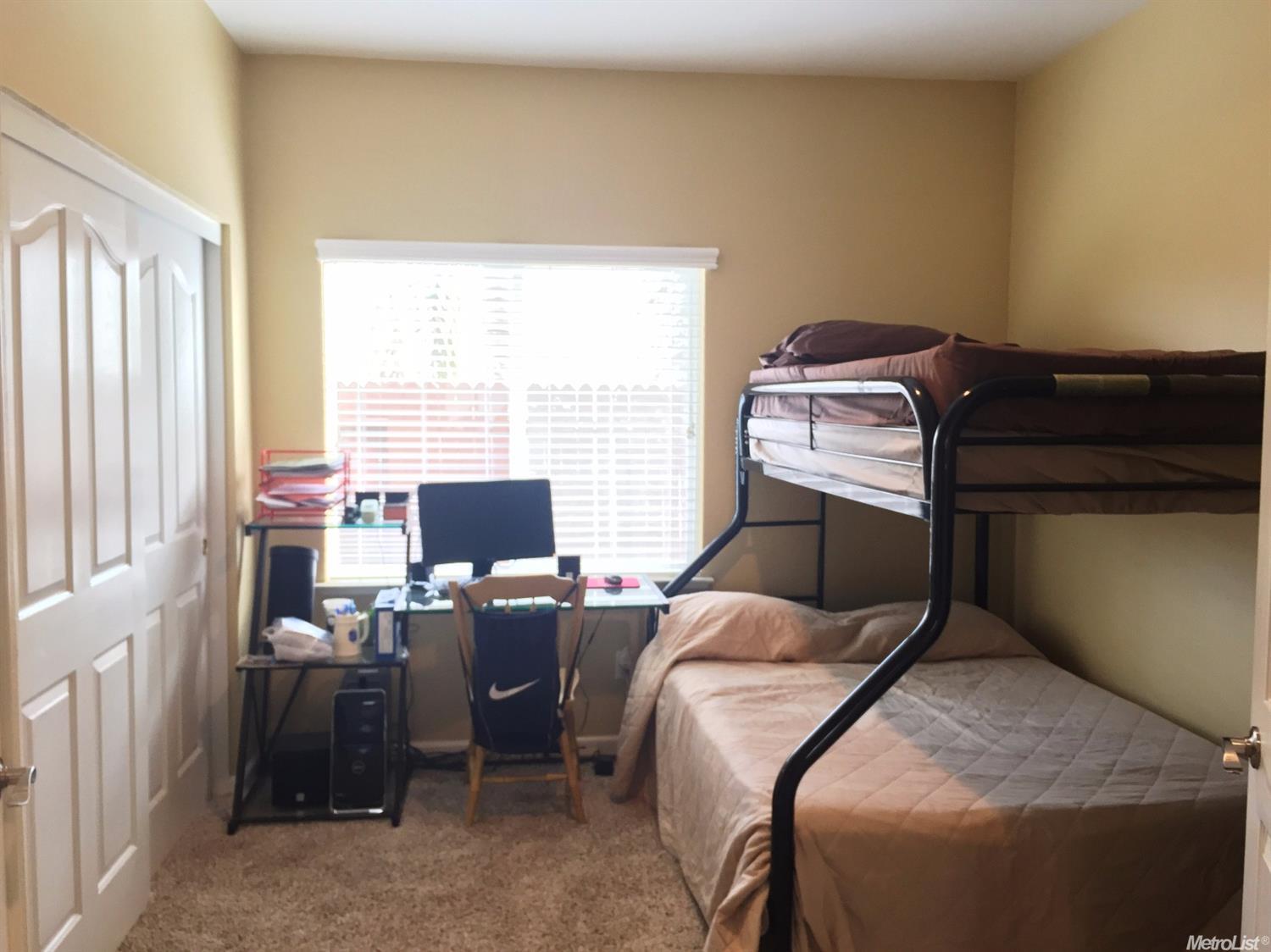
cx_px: 636
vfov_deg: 48.2
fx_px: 1064
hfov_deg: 61.7
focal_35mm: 29
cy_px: 476
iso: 125
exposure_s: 1/30
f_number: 2.2
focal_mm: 4.15
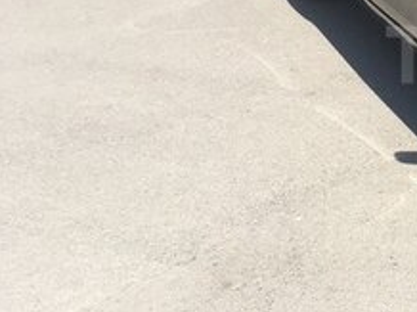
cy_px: 55
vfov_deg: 16.6
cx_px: 582
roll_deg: -0.7
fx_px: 1059
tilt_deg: -17.3
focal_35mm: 88
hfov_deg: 19.9
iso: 32
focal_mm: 4.15
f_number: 2.2
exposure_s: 1/1522
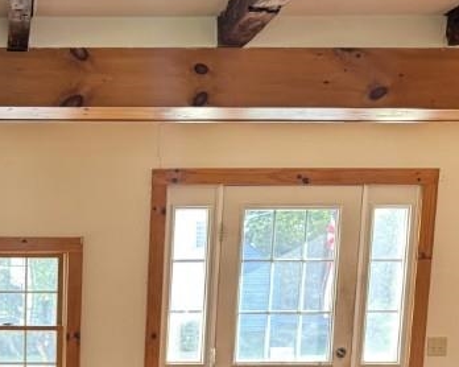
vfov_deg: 20.5
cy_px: 453
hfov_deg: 25.8
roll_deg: +0.0
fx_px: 937
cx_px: -25
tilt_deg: -9.2
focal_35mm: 69
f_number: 1.78
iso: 400
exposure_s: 1/60
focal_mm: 6.76
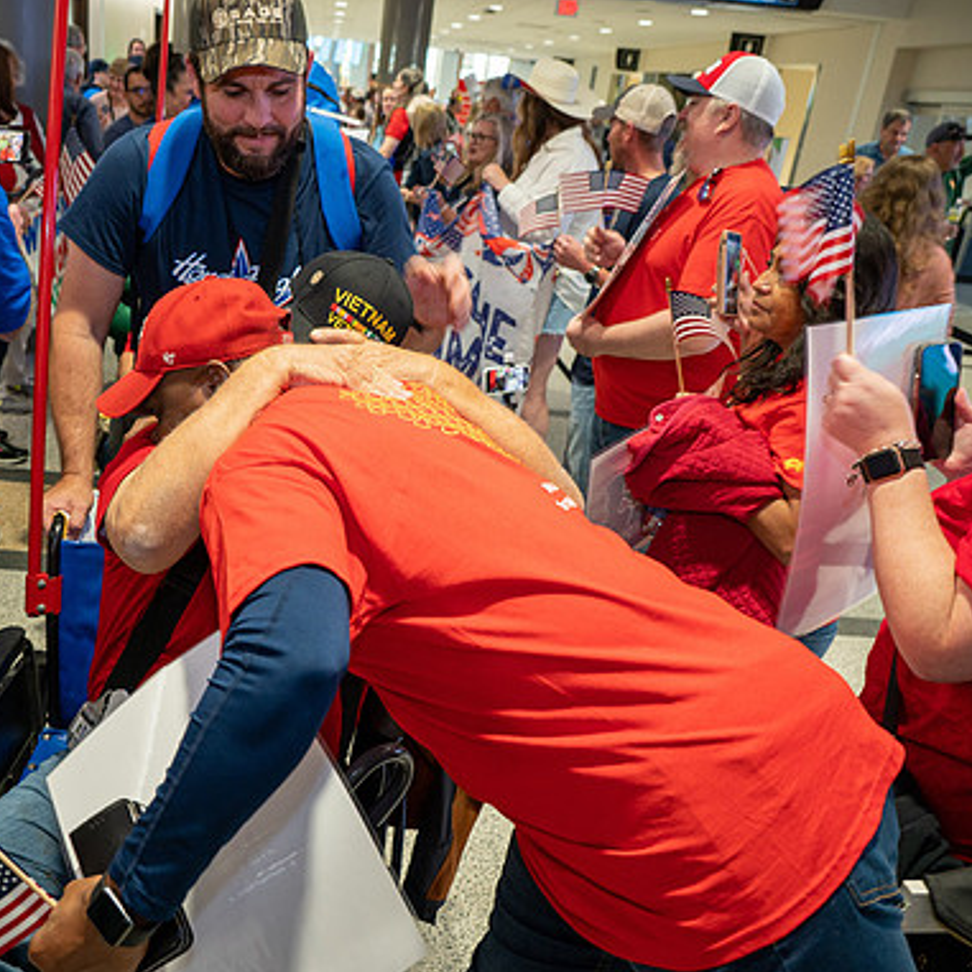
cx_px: 334
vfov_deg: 52.5
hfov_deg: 51.7
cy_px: 490
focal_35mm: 31
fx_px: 985
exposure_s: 1/40
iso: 800
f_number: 4.5
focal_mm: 24
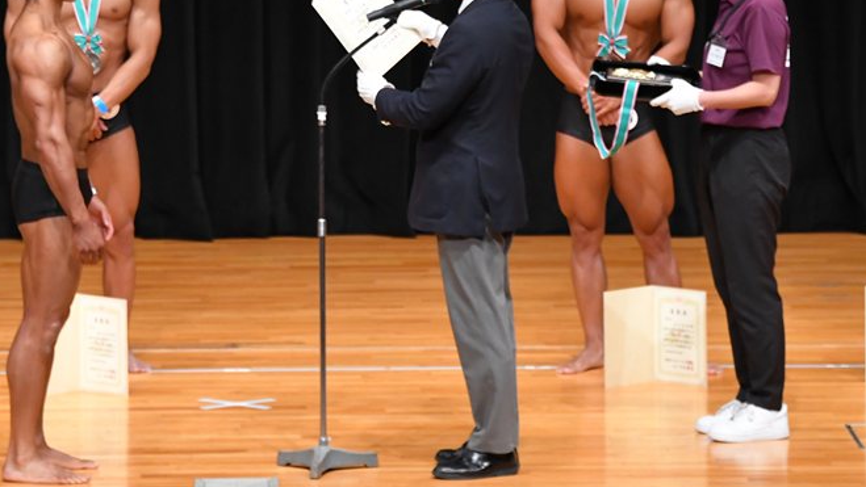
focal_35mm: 314
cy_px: 185
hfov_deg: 6.9
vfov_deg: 3.9
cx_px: 371
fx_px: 7212
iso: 4000
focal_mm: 170
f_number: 5.6
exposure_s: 1/400
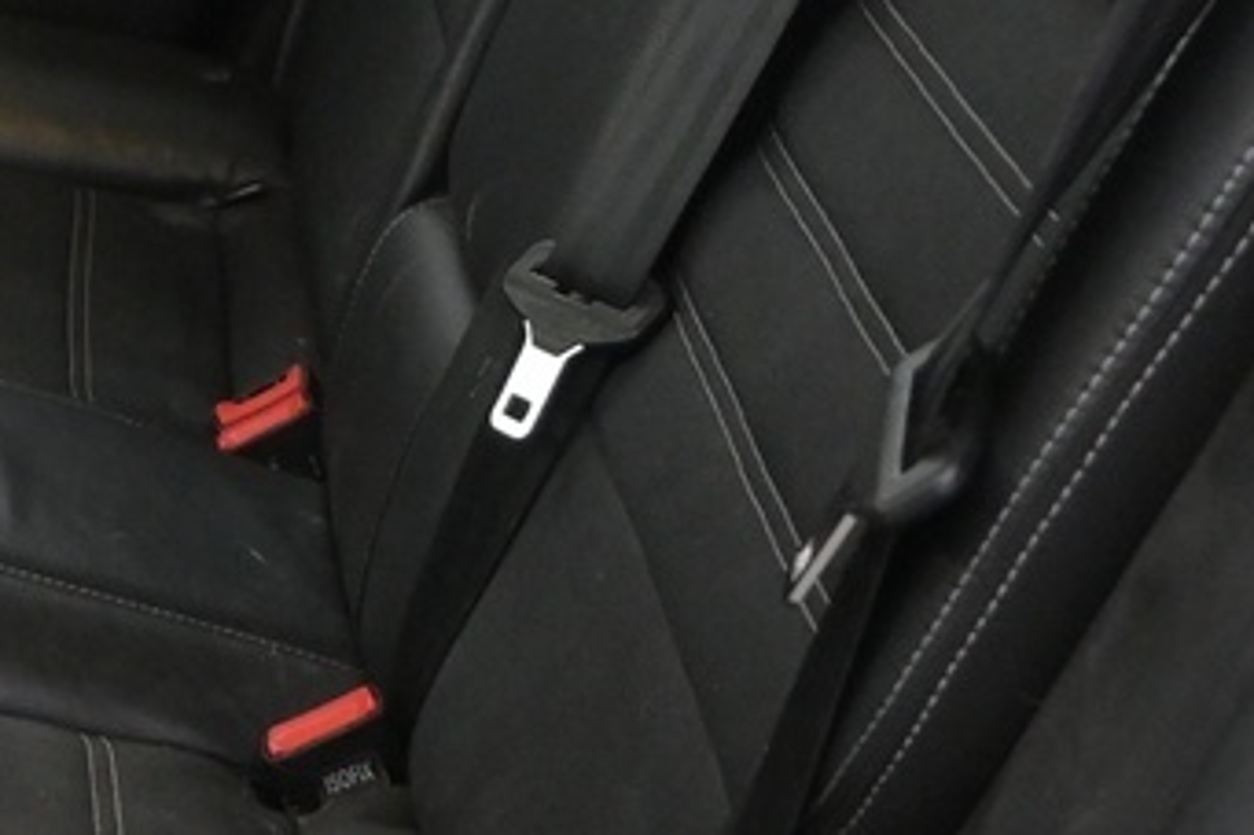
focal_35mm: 114
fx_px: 3969
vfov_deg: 12.0
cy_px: 177
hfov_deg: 17.2
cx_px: -224
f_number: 3.5
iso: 2500
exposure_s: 1/50
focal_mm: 16
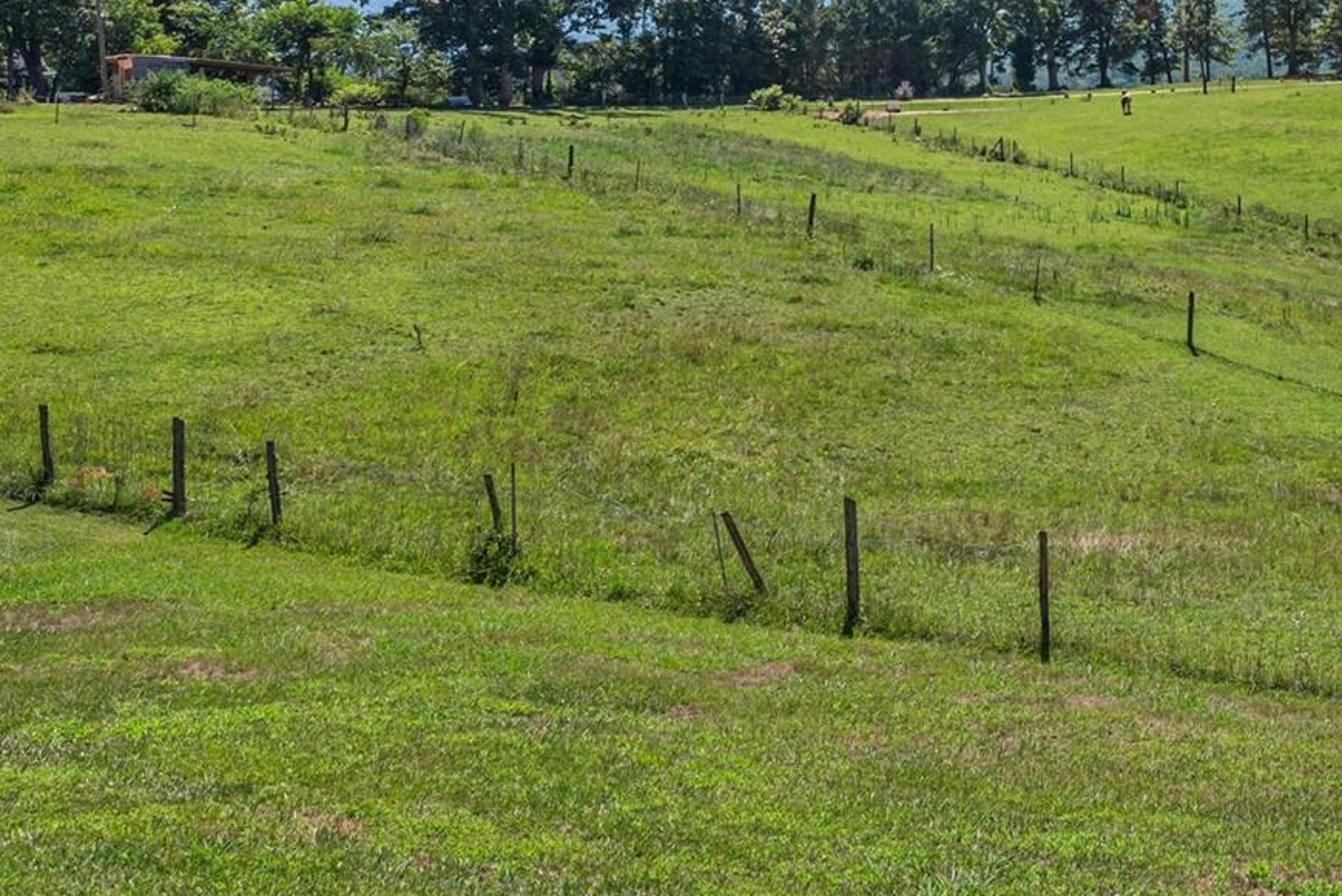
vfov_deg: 31.5
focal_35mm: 40
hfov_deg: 41.2
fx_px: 1492
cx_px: 1384
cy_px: 51
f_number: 8
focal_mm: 17
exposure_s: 1/3200
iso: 320
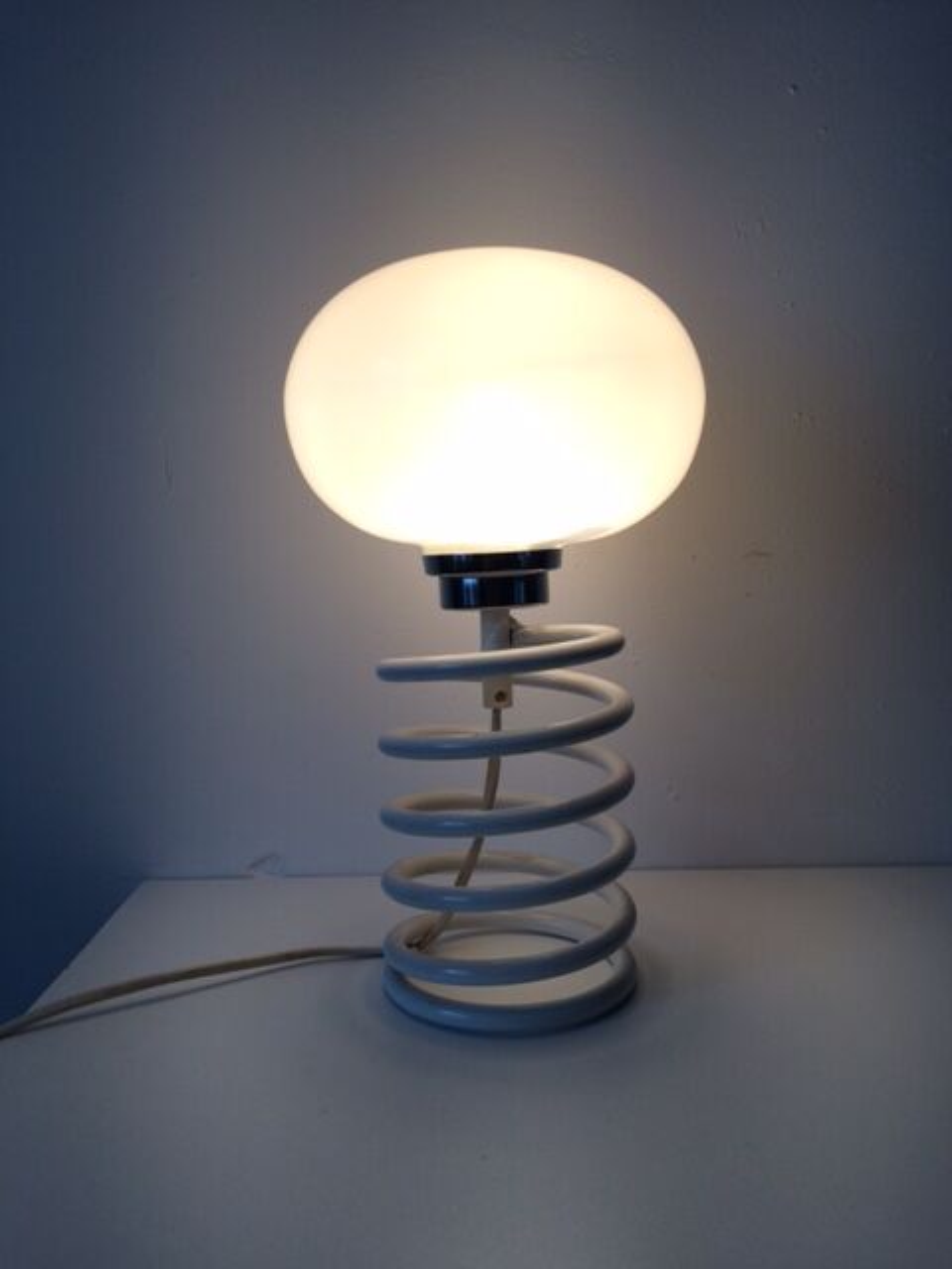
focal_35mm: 29
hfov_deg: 48.2
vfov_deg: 61.7
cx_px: 476
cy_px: 634
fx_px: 1063
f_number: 2.2
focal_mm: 4.15
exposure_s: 1/143
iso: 32
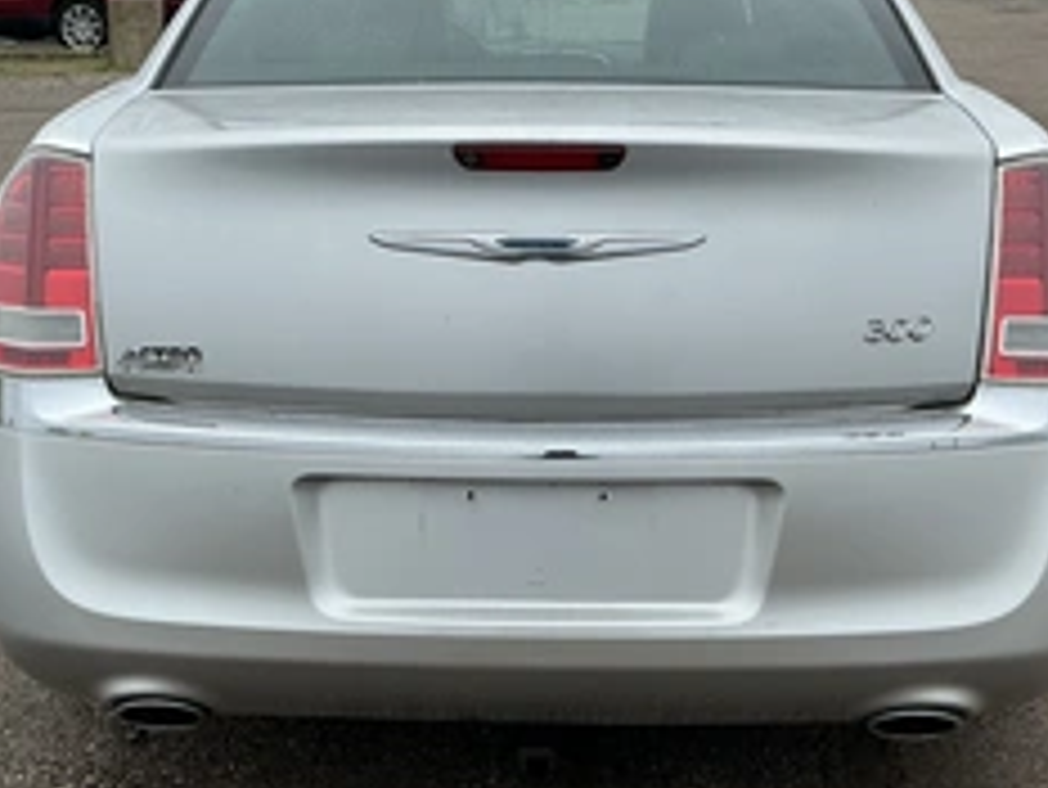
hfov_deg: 39.6
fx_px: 1454
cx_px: 526
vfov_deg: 30.2
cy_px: 288
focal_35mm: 48
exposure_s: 1/1311
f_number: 1.8
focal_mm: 3
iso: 25
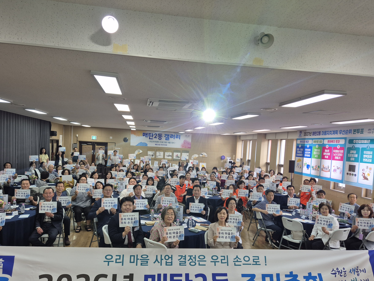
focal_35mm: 26
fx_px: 281
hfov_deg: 67.3
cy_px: 158
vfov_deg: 52.9
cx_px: 181
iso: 80
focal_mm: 5.4
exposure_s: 1/120
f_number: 1.8
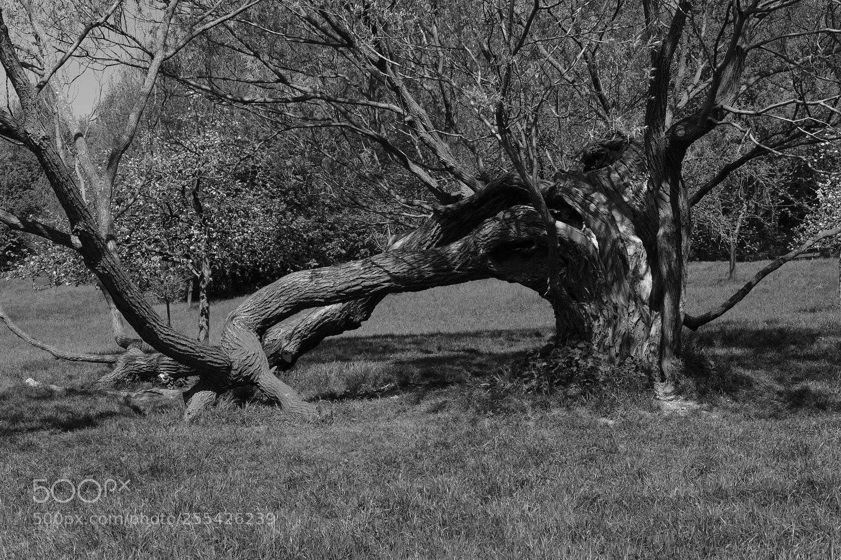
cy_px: 280
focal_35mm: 53
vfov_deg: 25.5
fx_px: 1238
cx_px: 420
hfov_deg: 37.5
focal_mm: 35
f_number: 11
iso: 200
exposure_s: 1/180
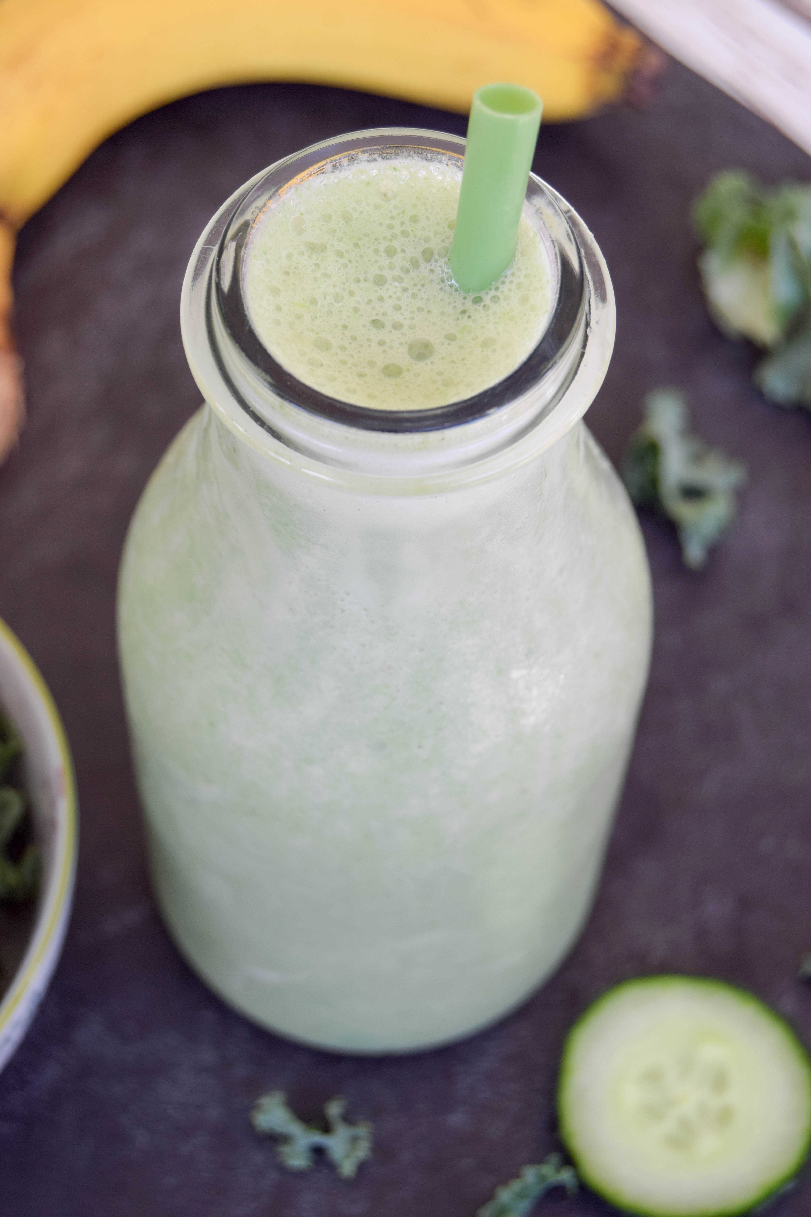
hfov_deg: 16.6
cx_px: 406
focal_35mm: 82
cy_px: 608
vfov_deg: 24.6
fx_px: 2788
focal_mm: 55
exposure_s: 1/200
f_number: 7.1
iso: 400
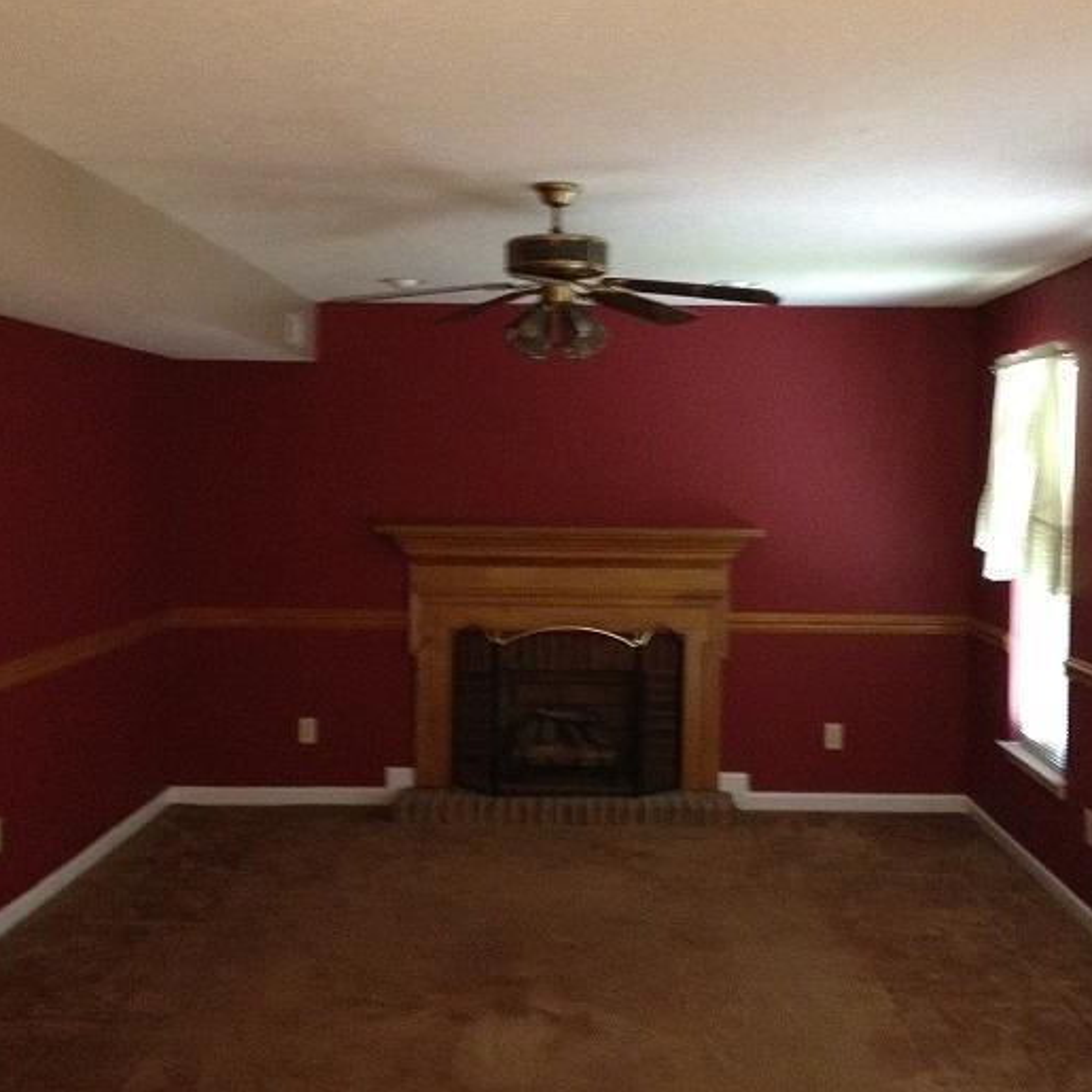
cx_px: 587
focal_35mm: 49
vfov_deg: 34.7
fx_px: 1749
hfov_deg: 34.7
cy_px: 505
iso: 500
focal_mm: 4.28
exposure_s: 1/15
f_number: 2.4
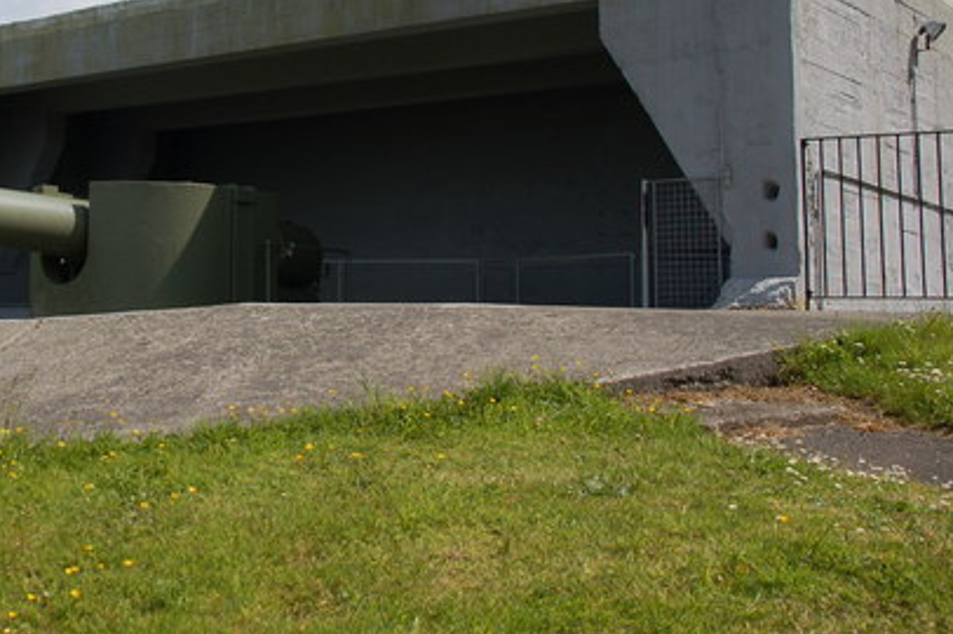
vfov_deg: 25.6
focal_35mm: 52
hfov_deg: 37.0
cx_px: 204
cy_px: 139
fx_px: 1375
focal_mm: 22
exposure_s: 1/500
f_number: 8
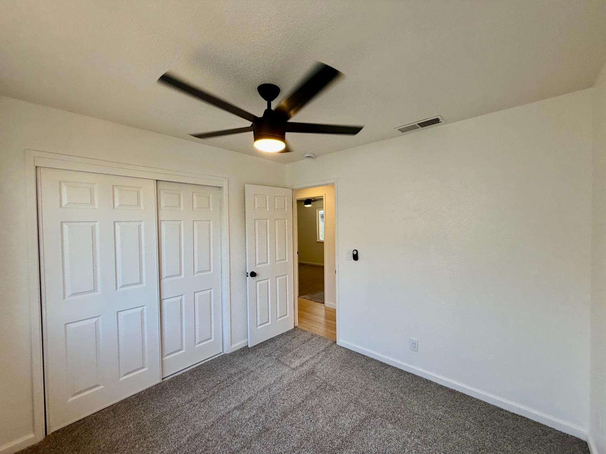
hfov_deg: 102.1
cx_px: 303
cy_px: 227
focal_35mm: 14
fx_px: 245
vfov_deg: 85.7
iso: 160
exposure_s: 1/120
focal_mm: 2.22
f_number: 2.2
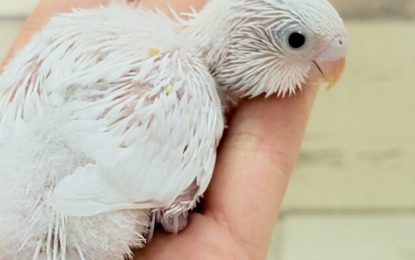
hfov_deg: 19.8
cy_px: 156
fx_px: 1188
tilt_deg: -16.0
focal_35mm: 105
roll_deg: -1.4
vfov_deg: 12.5
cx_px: 150
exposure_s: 1/50
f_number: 1.6
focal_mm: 5.96
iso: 50
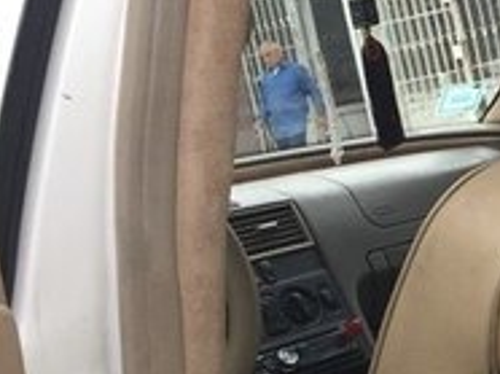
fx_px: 1486
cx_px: 798
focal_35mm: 103
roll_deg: +10.5
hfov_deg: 16.9
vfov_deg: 14.3
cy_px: 96
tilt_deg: -1.8
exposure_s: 1/100
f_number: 2.2
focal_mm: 4.15
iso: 50
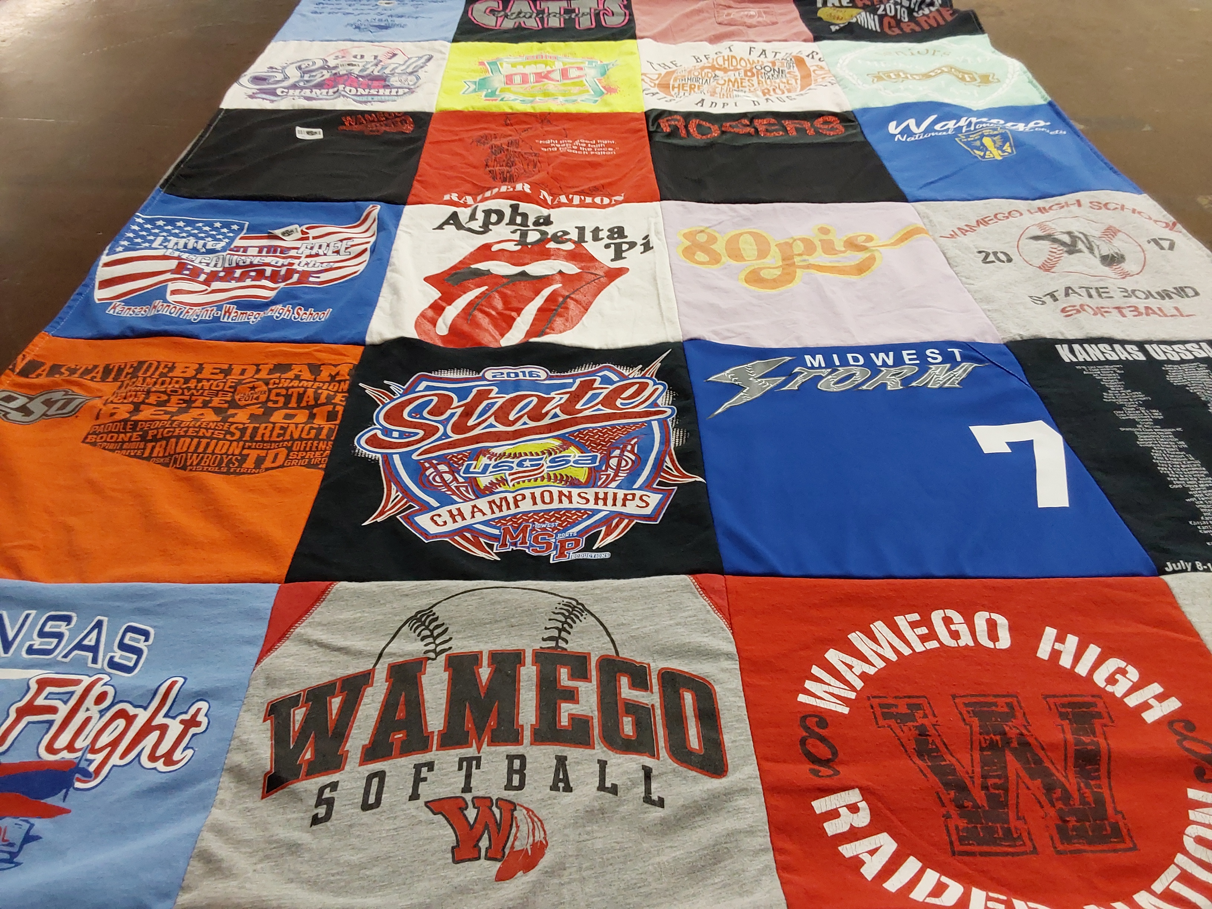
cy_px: 454
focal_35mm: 28
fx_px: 980
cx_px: 606
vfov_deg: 49.7
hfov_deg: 63.4
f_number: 1.9
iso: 125
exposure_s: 1/60
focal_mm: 2.91
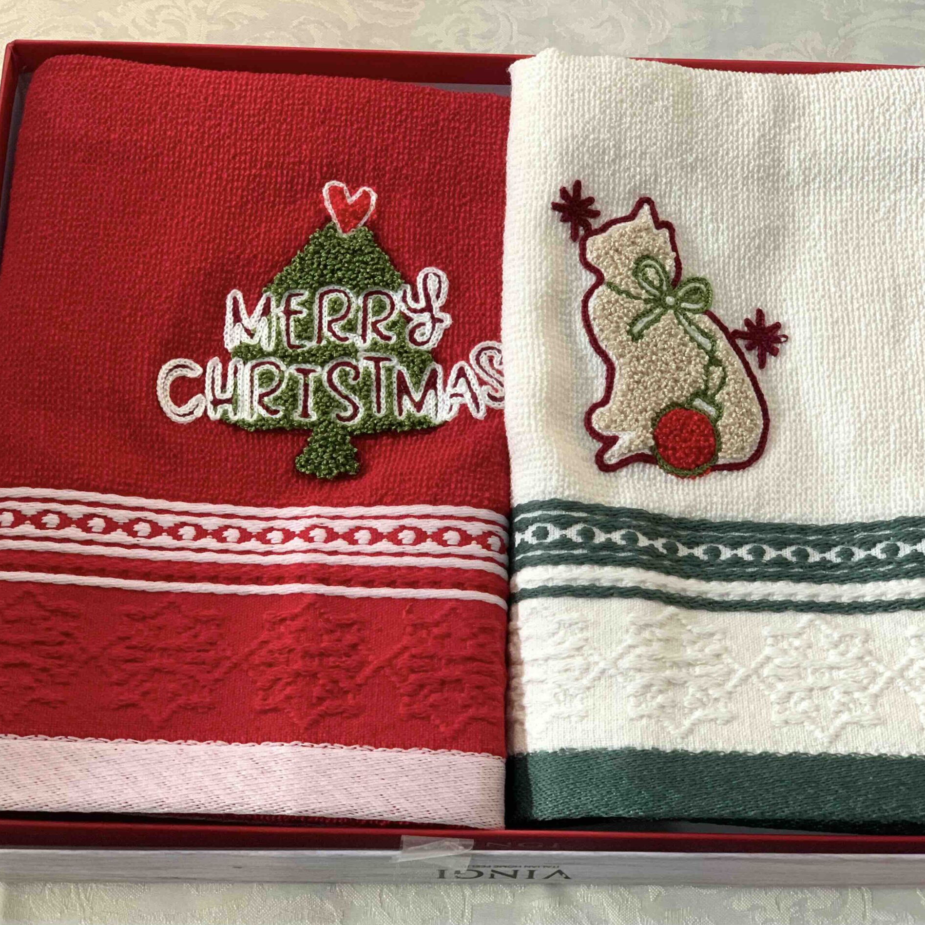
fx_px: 1874
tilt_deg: -61.4
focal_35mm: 62
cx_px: 484
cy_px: 466
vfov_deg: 27.7
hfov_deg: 27.7
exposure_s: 1/60
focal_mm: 6
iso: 125
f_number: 2.4
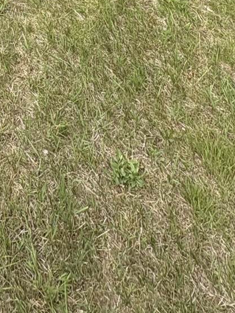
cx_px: -14
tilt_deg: -13.4
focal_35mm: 58
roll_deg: -1.0
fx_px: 525
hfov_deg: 23.9
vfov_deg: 20.6
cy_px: -276
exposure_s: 1/763
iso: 50
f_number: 2.2
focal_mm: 2.22
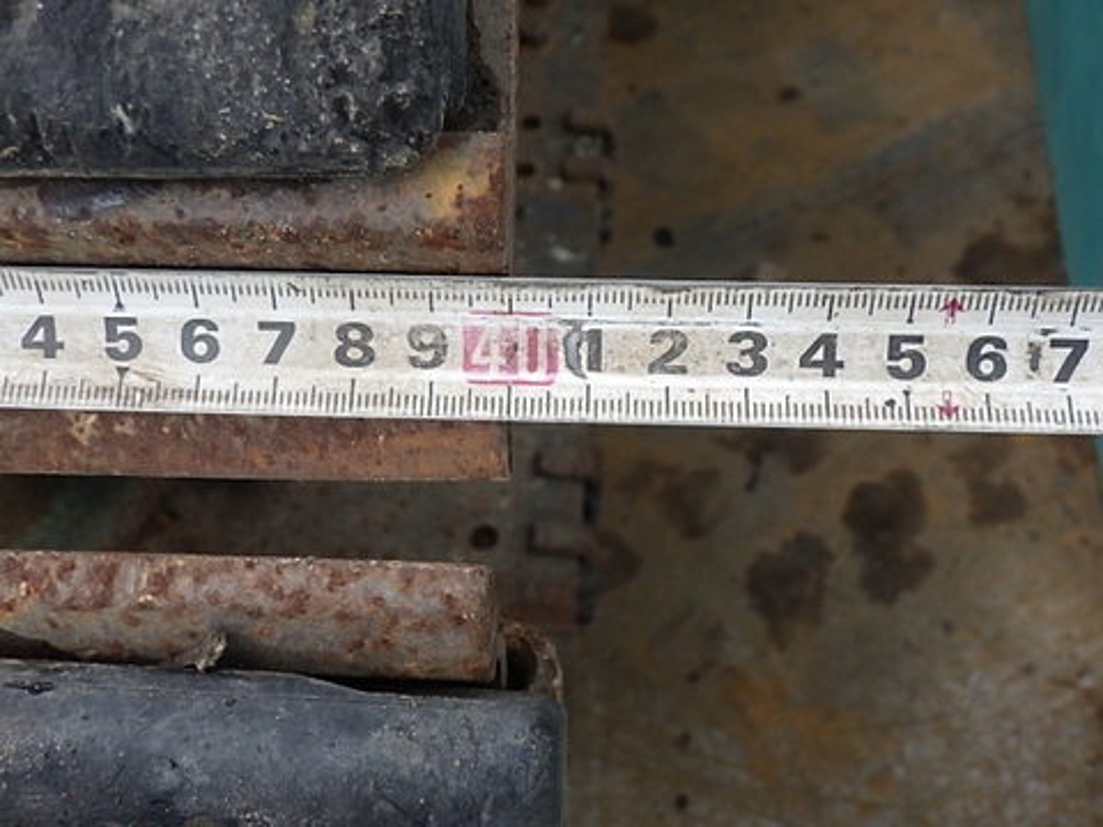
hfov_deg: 54.0
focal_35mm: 34
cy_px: 414
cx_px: 552
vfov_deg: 41.8
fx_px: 1083
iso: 160
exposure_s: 1/50
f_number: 3.8
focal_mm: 6.1
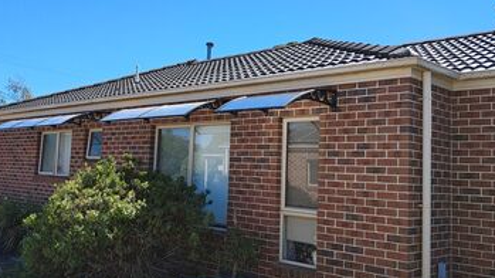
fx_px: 512
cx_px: 199
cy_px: 130
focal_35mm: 39
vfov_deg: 30.4
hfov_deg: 51.3
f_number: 1.4
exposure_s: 1/847
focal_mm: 5.89
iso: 100
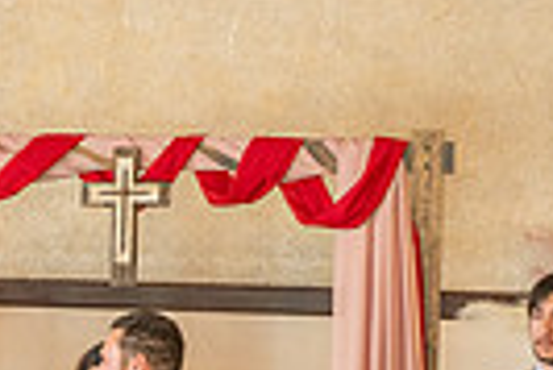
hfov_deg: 5.9
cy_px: 759
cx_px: -507
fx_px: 5290
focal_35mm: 344
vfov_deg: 4.0
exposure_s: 1/125
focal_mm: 79
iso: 1600
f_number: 2.8
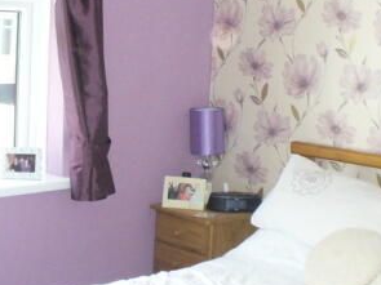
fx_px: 803
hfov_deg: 26.6
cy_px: 68
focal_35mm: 73
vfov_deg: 20.0
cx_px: 227
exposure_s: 1/400
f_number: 2.8
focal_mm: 6.1
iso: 400
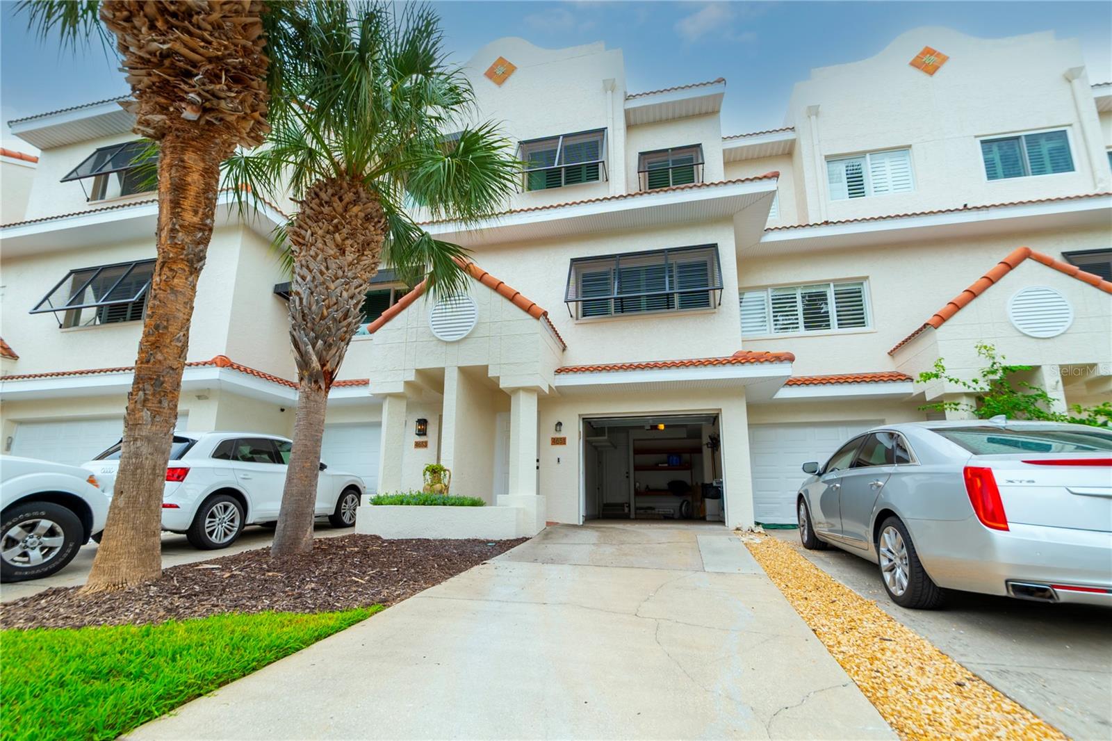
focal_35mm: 15
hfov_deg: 100.4
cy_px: 370
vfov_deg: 77.3
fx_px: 463
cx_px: 556
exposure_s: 1/80
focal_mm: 10
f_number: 8
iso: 100
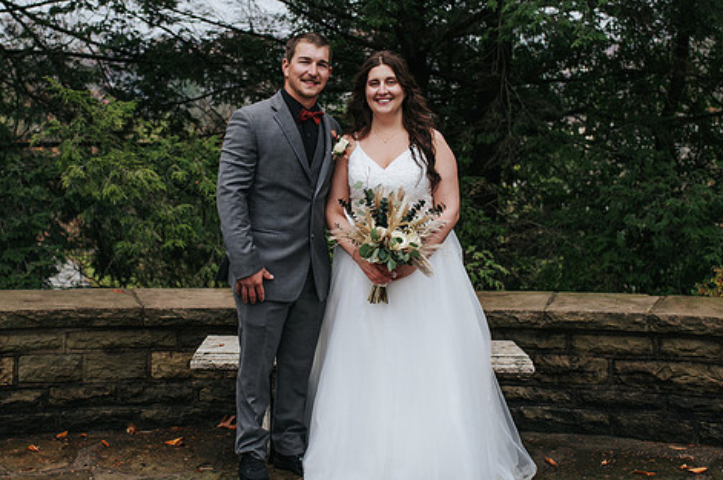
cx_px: 305
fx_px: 1103
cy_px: 203
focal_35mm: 55
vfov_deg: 24.5
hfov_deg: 36.2
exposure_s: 1/320
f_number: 3.2
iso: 800
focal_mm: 35
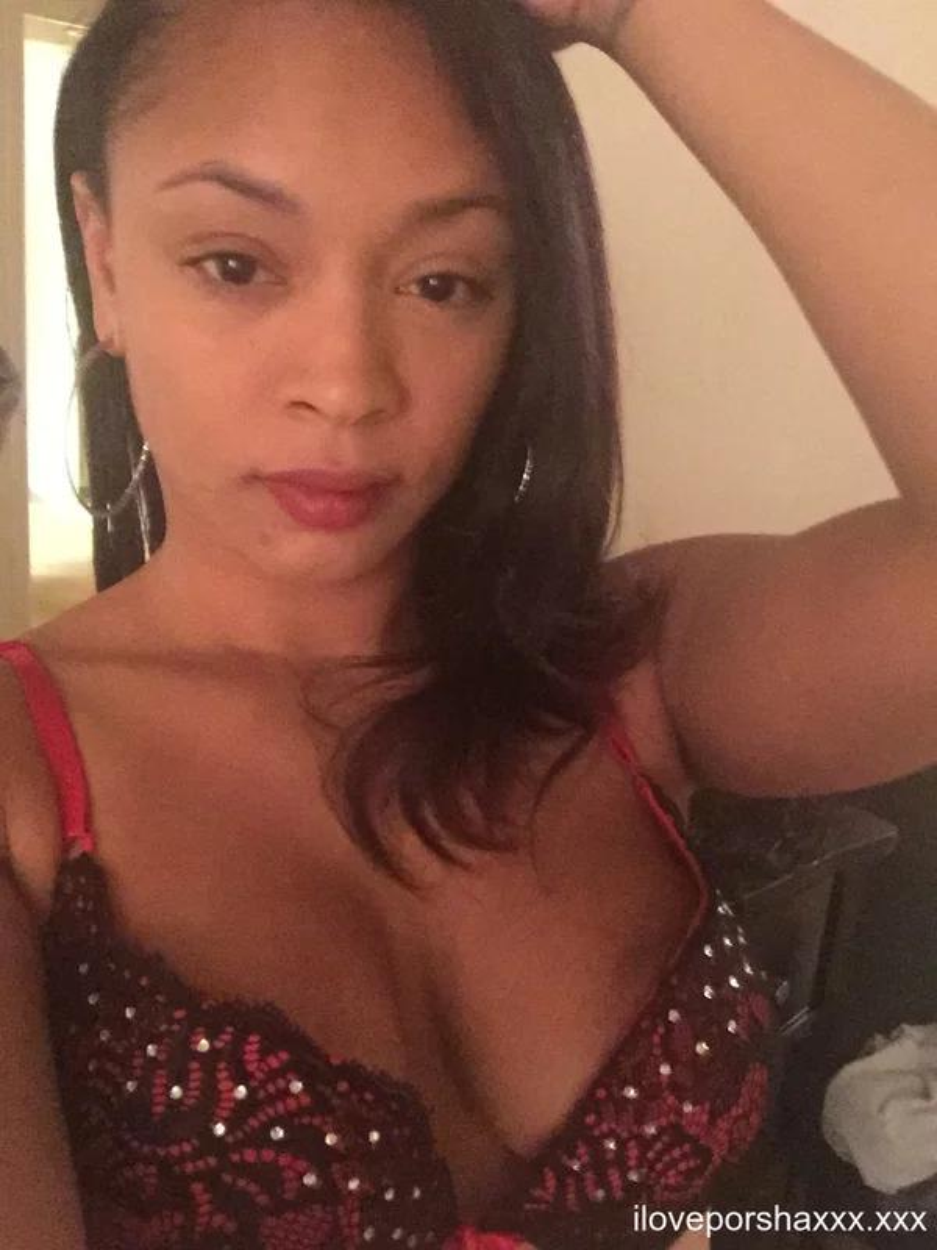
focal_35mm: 31
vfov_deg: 58.4
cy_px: 625
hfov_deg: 45.4
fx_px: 1119
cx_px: 468
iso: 640
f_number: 2.2
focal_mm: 2.65
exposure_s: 1/15
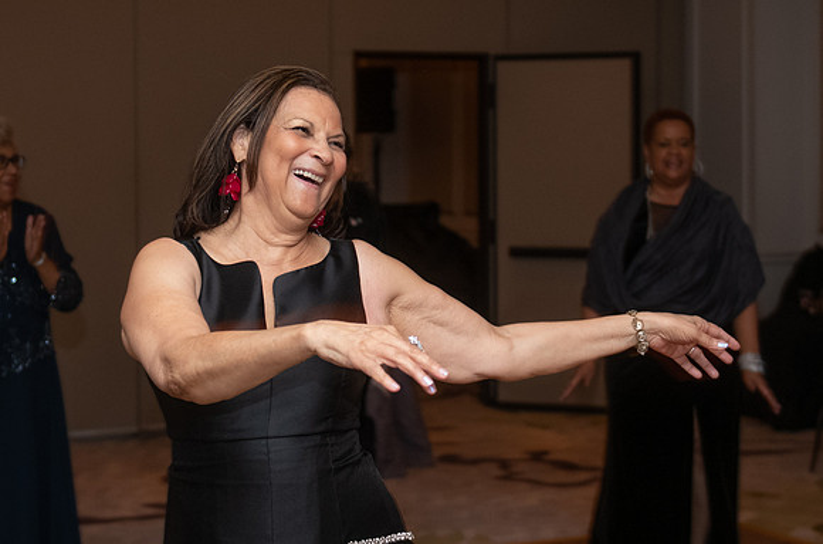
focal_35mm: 80
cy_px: 199
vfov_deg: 17.0
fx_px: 1816
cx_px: 360
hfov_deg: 25.5
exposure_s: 1/50
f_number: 2.8
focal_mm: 38
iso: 1600
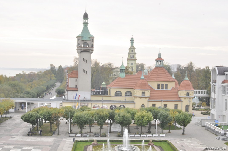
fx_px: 332
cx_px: 114
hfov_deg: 37.9
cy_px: 76
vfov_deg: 25.7
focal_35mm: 52
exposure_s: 1/10
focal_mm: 35
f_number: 20
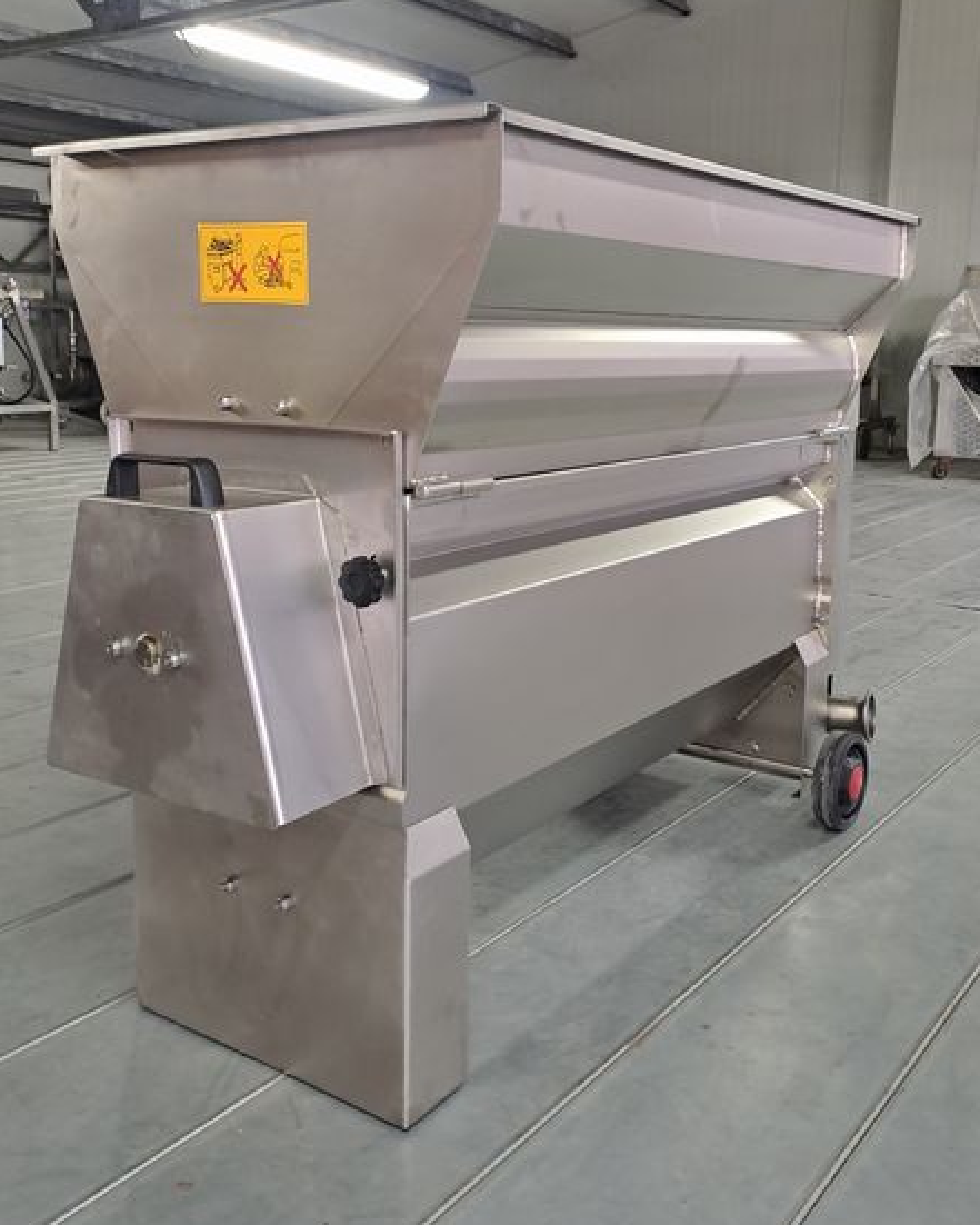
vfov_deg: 52.6
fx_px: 1232
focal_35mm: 34
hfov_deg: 43.3
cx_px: 562
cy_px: 507
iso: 250
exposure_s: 1/33
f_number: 1.8
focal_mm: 4.65
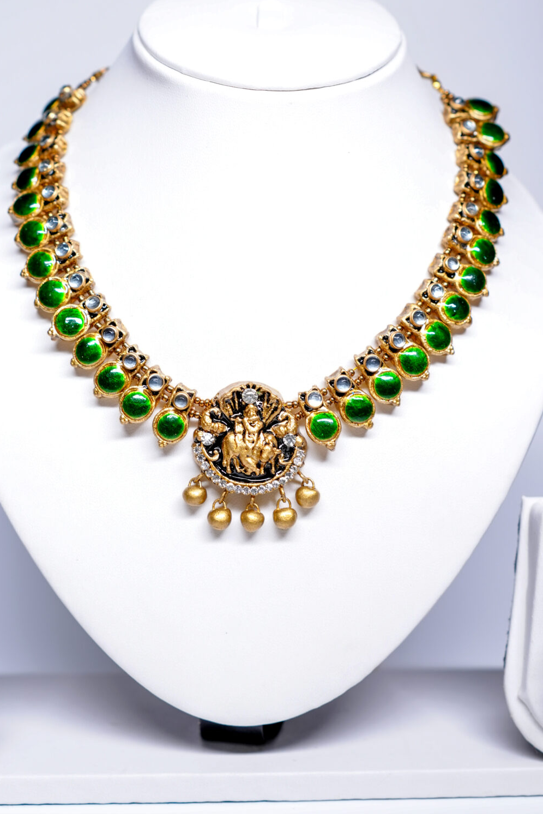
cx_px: 245
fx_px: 1357
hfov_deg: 22.6
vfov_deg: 33.4
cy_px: 400
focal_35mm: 60
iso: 250
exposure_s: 1/200
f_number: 3.2
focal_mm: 35
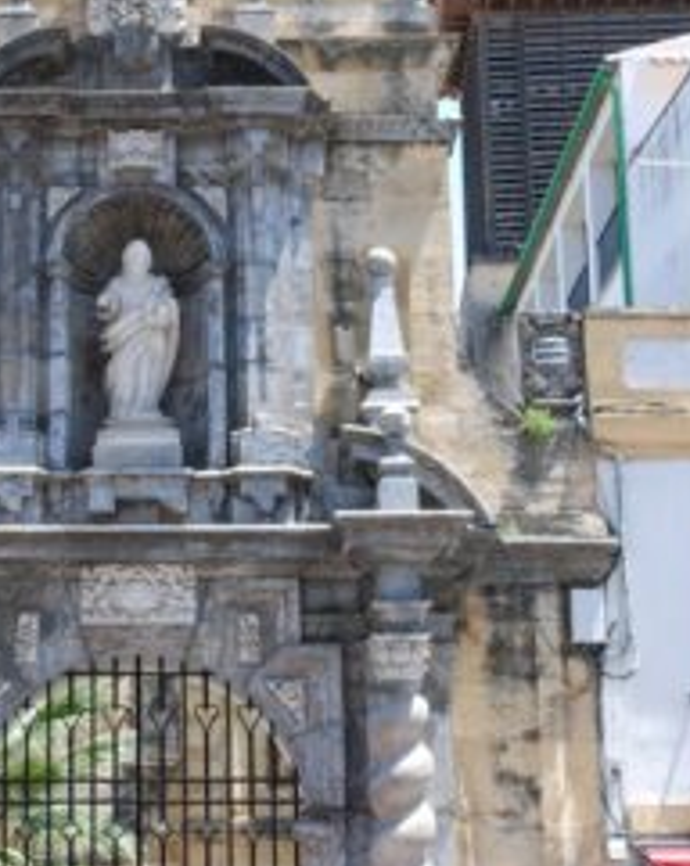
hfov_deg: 17.9
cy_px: 453
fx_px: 2175
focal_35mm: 85
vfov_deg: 22.5
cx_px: 178
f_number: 10
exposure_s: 1/400
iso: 1000
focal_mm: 29
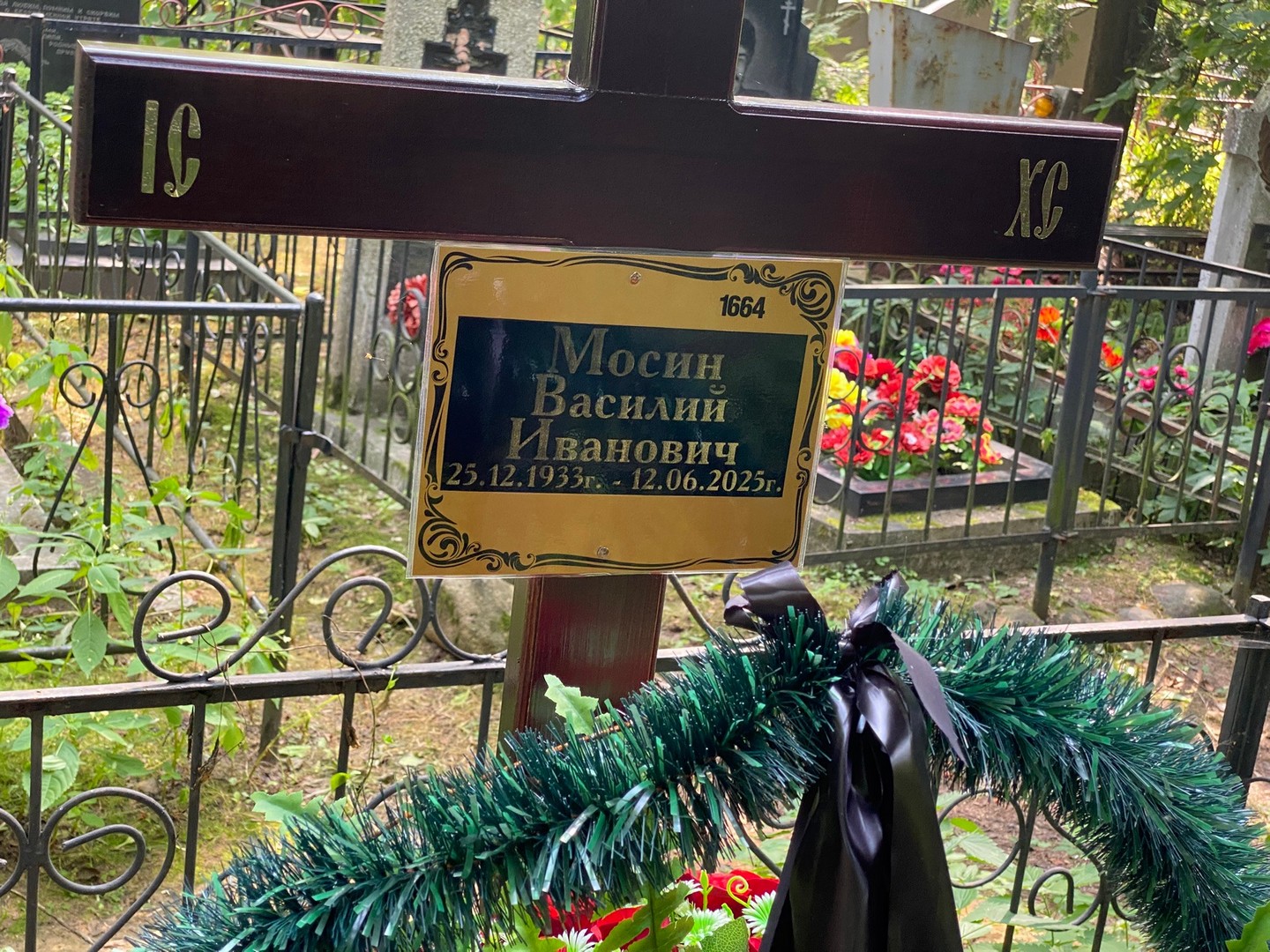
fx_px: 1908
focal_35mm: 52
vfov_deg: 28.0
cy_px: 476
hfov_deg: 36.8
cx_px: 635
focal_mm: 6
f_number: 2
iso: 100
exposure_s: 1/122
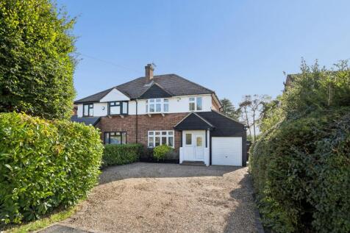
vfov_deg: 61.9
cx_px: 175
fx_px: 194
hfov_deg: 84.0
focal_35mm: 20
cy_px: 116
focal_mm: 20
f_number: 8
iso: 125
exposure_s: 1/160
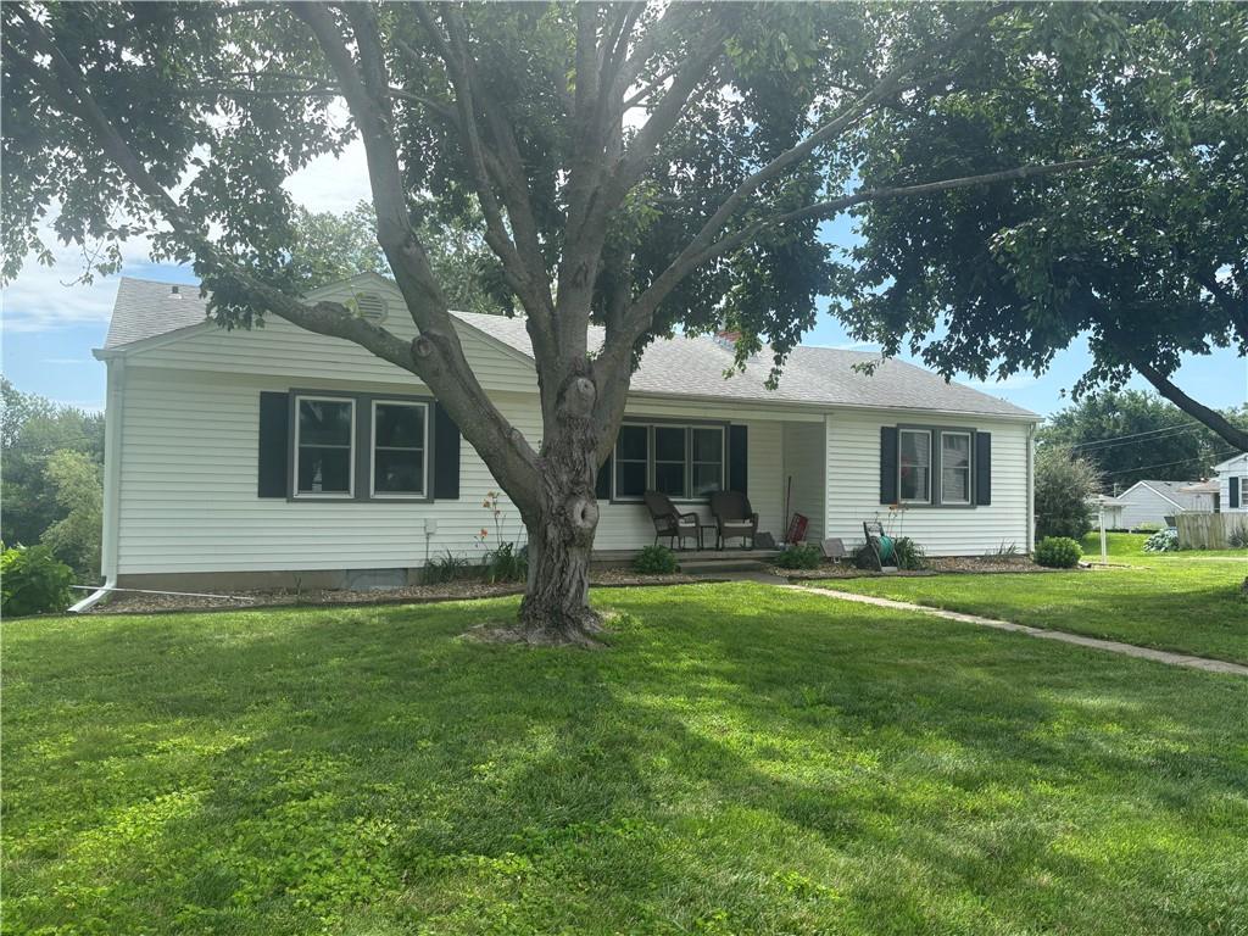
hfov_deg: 67.3
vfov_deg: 53.1
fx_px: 937
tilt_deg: +0.9
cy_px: 468
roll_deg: -1.0
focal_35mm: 26
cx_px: 624
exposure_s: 1/1458
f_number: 1.6
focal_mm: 5.96
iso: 50
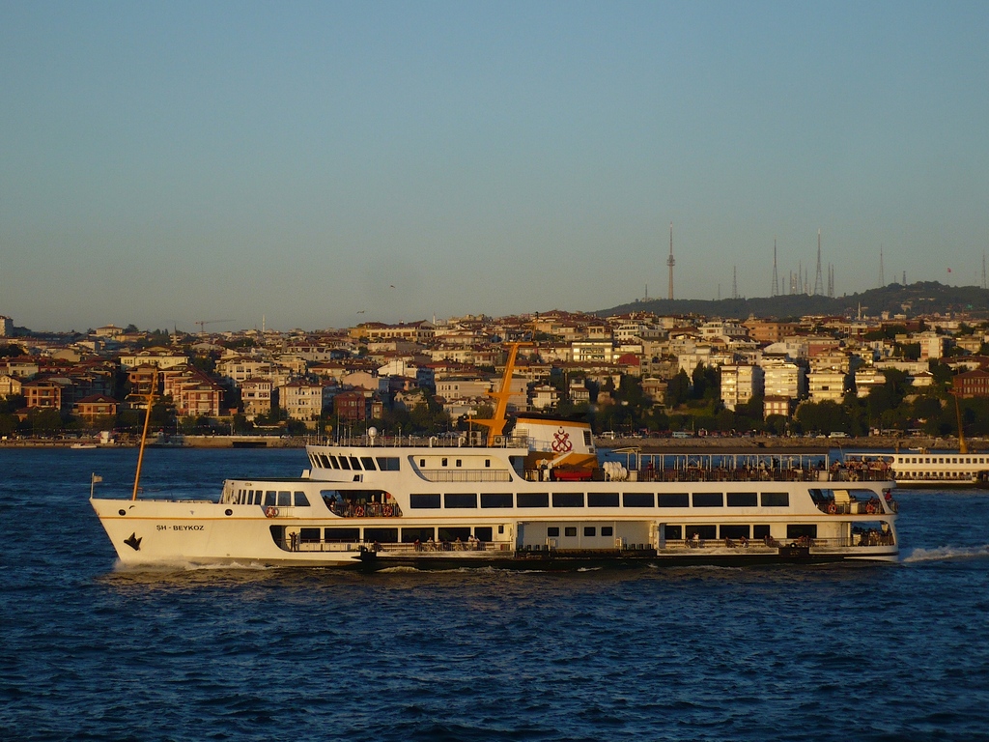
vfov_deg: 14.4
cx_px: 494
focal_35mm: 103
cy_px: 371
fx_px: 2943
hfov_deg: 19.1
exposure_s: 1/320
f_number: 4.9
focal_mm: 17
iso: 100
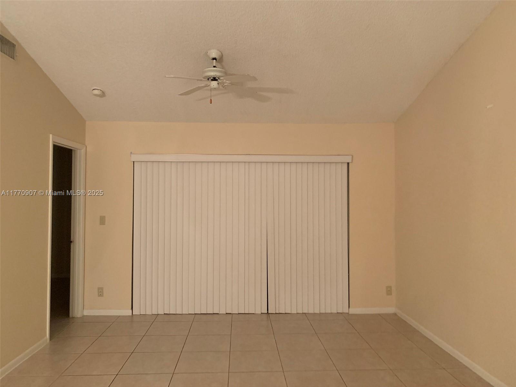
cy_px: 194
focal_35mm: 26
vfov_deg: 53.1
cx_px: 258
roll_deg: -0.2
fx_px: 388
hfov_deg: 67.3
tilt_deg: +1.2
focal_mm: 4.25
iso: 500
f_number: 1.8
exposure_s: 1/30
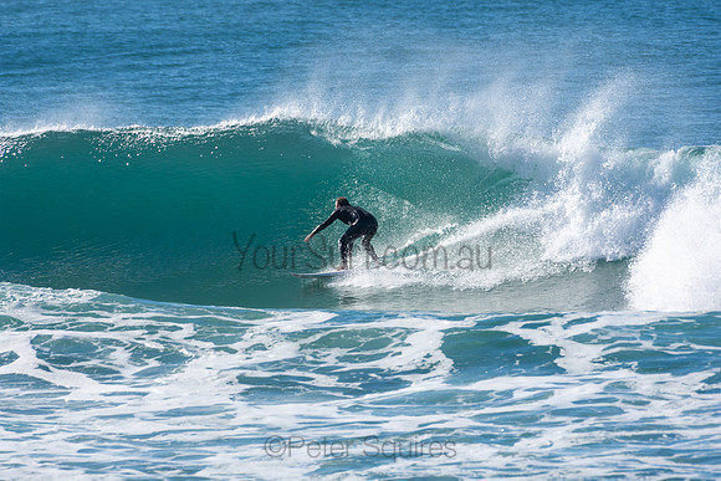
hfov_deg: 2.7
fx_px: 15024
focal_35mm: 750
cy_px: 240
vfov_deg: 1.8
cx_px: 360
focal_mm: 500
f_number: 8
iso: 100
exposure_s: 1/320
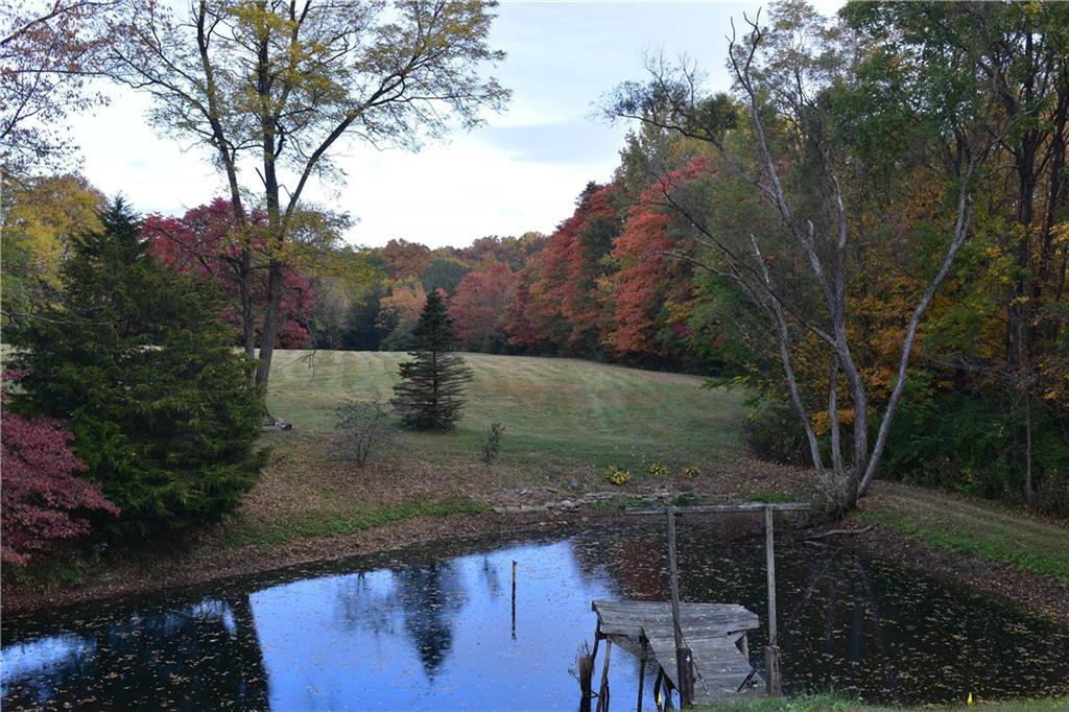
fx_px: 1247
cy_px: 356
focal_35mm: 42
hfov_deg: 46.4
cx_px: 534
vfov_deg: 31.9
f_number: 9
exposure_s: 1/160
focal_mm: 28
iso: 400
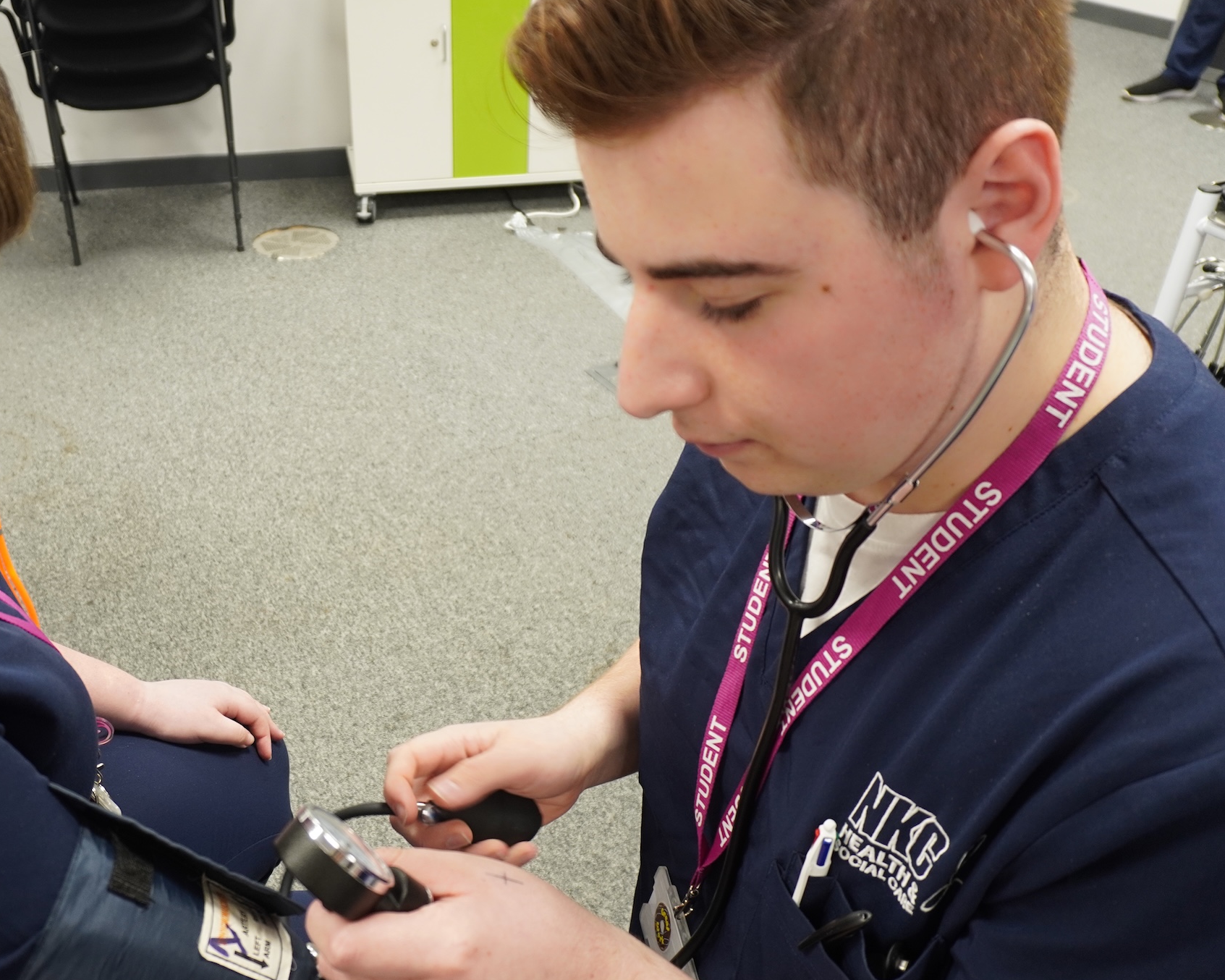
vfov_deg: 44.5
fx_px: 1196
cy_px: 516
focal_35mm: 33
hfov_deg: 53.6
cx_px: 459
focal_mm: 16
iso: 400
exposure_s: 1/30
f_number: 3.5
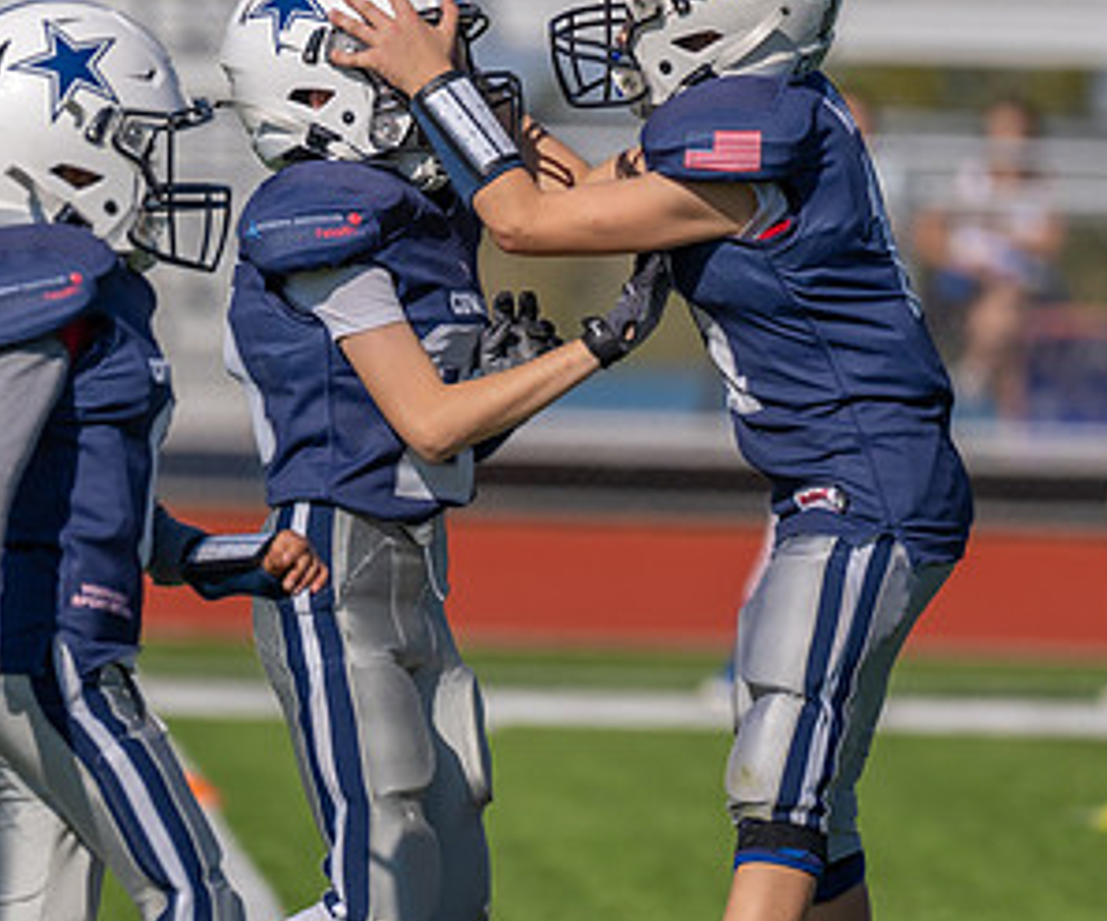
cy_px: 482
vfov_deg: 3.2
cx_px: 437
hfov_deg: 3.9
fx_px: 16338
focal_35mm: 491
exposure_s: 1/4000
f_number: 3.2
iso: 160
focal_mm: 200
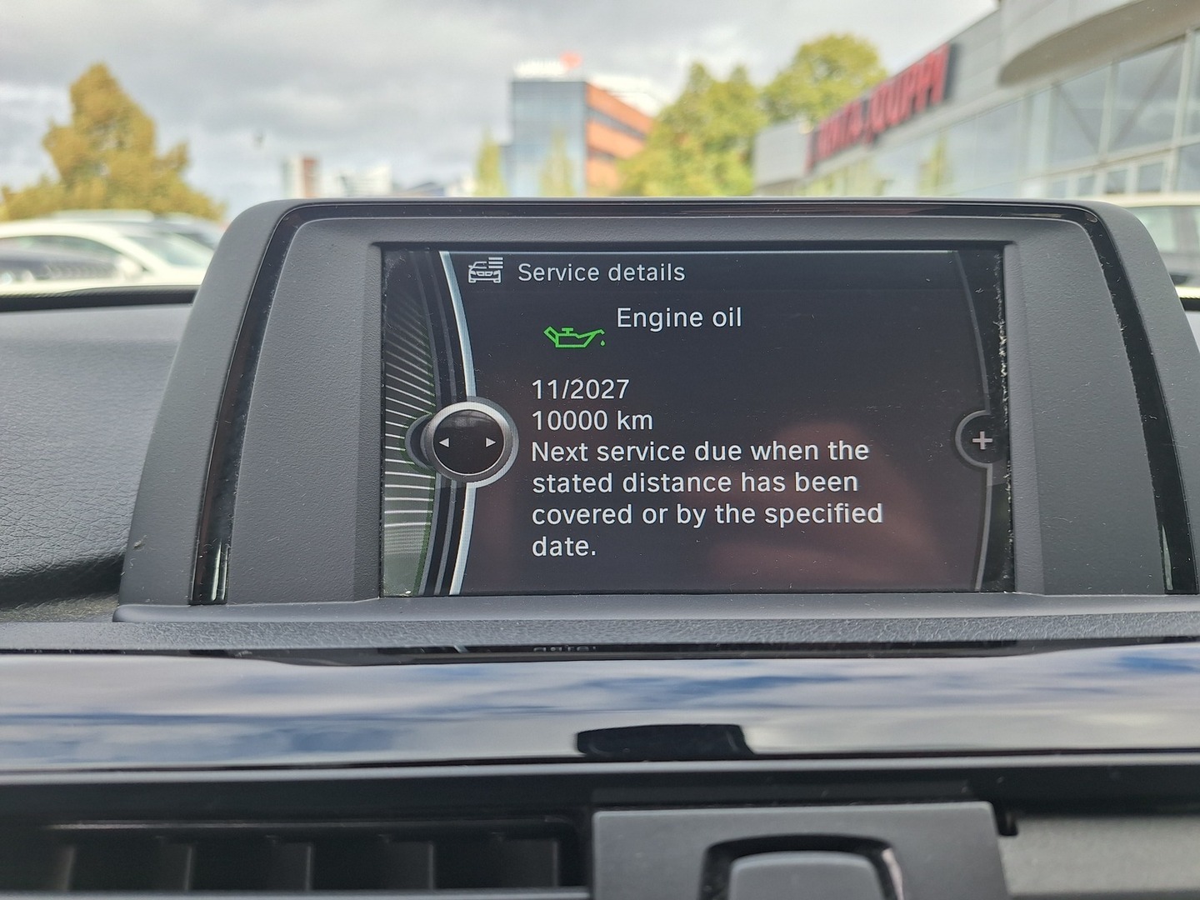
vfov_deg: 58.9
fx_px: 797
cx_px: 600
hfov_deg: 73.9
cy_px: 450
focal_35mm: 23
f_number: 1.8
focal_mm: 5.54
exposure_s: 1/266
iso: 40
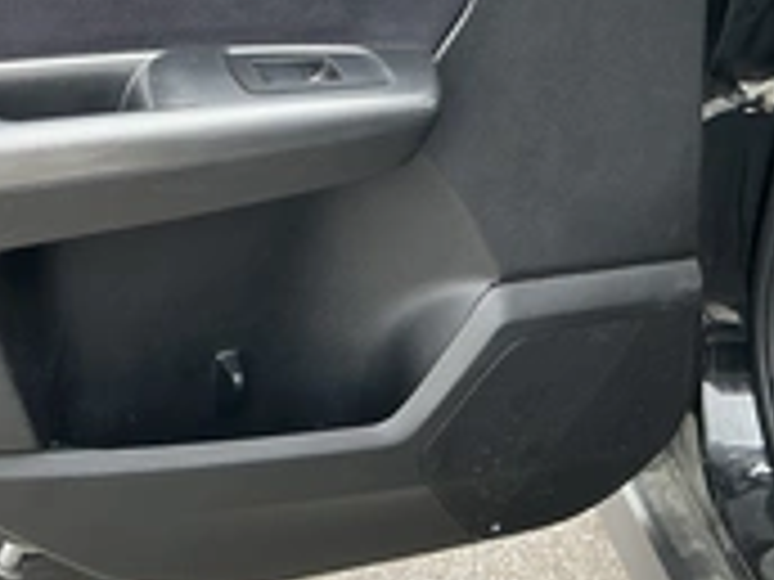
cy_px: 49
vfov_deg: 22.0
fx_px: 1453
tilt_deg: -19.1
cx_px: 18
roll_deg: +3.3
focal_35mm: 65
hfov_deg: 28.2
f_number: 1.8
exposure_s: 1/122
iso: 25
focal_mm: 3
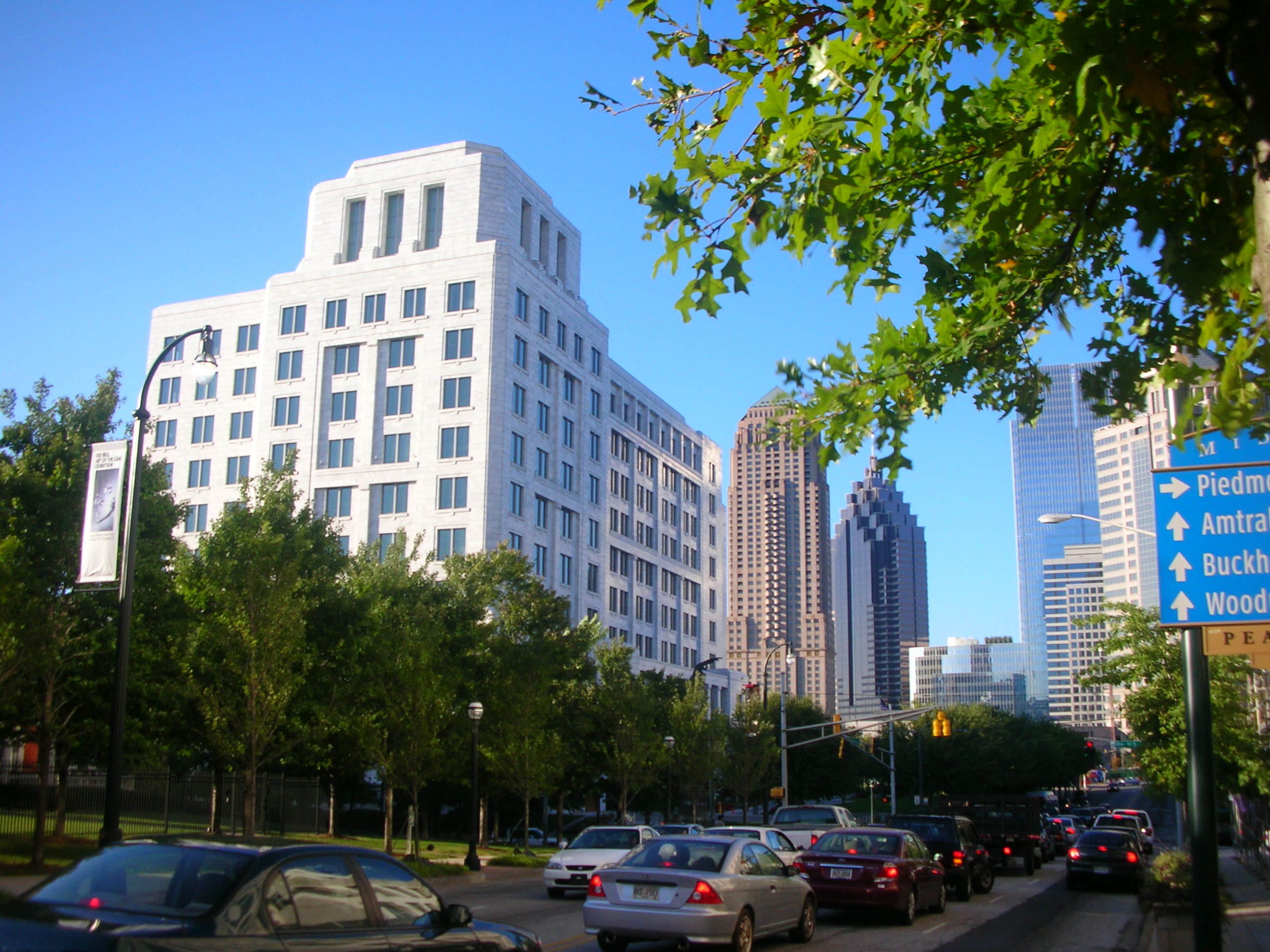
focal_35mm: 35
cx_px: 635
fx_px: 1284
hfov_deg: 52.6
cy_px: 476
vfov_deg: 40.7
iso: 50
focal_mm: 5.8
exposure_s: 1/48.5
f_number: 8.5
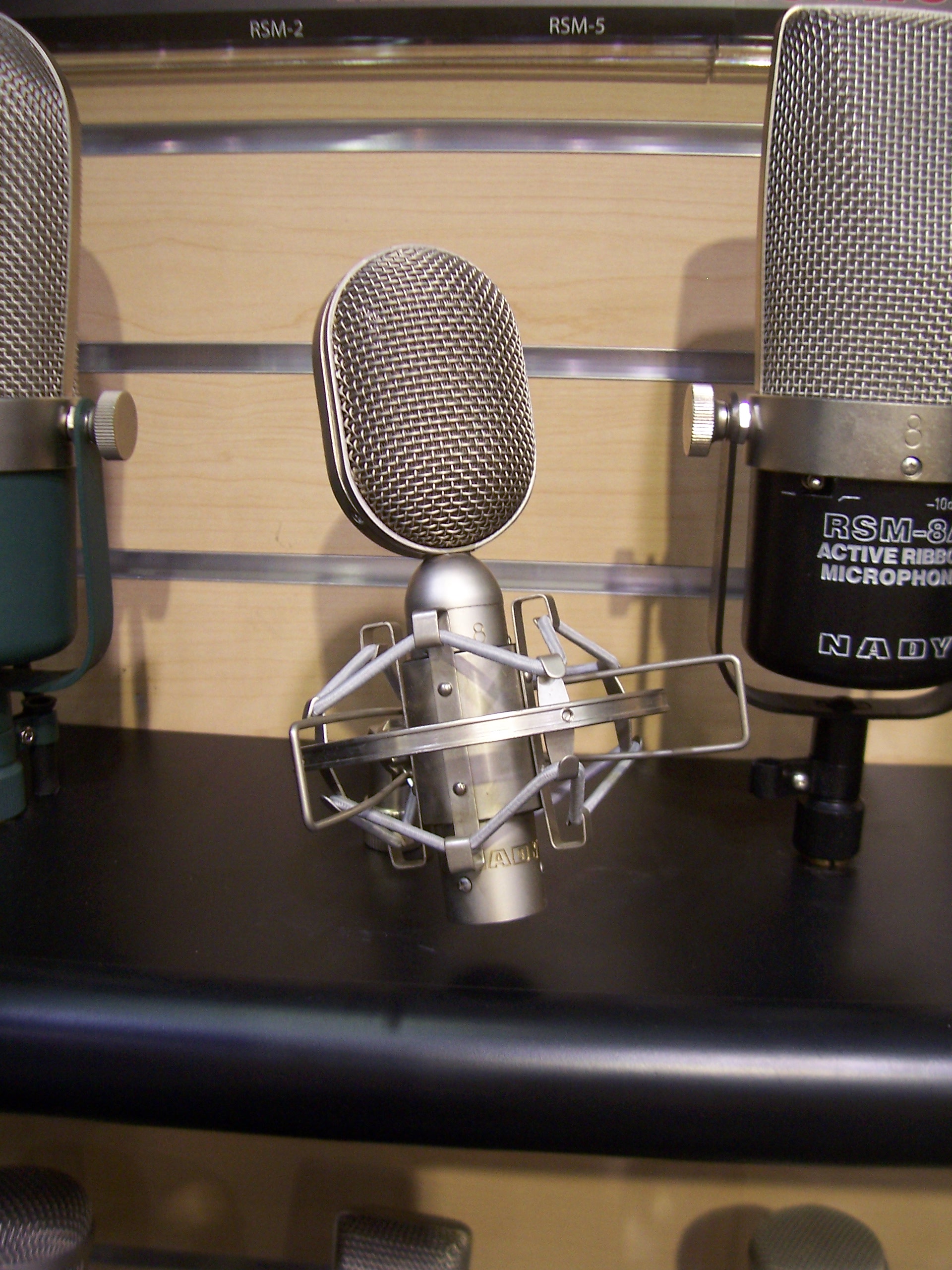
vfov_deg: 54.0
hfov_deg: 41.8
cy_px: 635
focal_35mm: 34
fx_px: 1247
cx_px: 476
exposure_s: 1/30
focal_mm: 5.6
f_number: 2.7
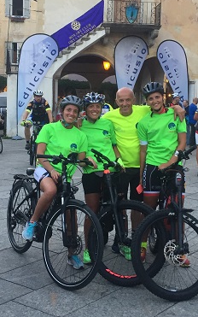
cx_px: 108
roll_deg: -2.1
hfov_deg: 22.4
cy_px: 138
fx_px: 501
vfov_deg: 35.1
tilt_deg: -4.0
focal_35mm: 58
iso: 40
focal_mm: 4.15
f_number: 2.2
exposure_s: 1/33
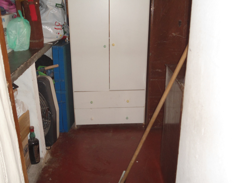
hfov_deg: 50.1
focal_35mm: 37
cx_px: 122
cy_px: 92
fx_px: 261
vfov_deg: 38.7
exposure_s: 1/40
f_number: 3.2
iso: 200
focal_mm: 6.7
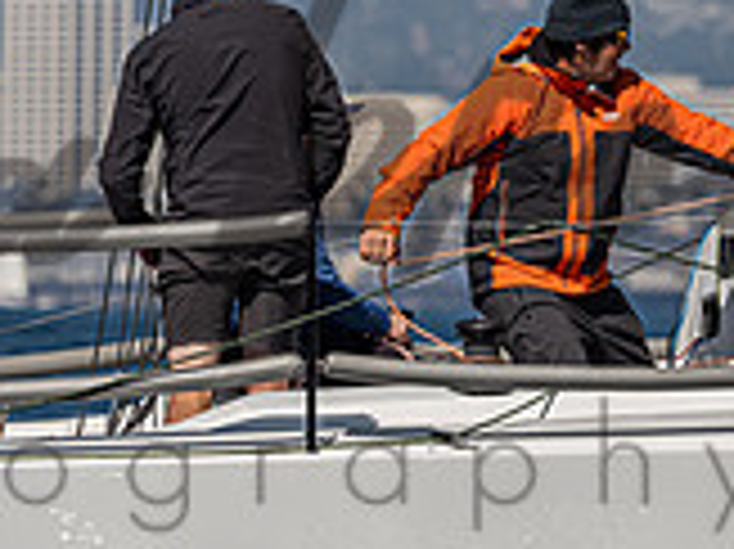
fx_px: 17269
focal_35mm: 815
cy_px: 129
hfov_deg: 2.4
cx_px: 538
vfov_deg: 1.8
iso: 400
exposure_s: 1/6400
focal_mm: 230
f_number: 5
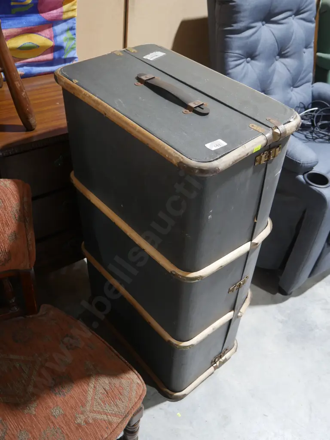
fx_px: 407
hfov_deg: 44.2
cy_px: 220
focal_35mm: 32
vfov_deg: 56.8
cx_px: 165
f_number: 3.6
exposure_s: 1/60
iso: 800
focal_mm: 16
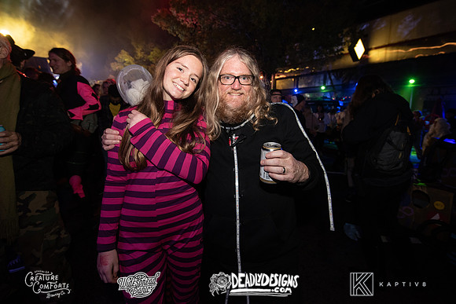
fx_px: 198
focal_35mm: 16
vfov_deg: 74.8
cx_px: 228
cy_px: 134
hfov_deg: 98.1
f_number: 3.5
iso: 2000
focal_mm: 14
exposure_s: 1/60
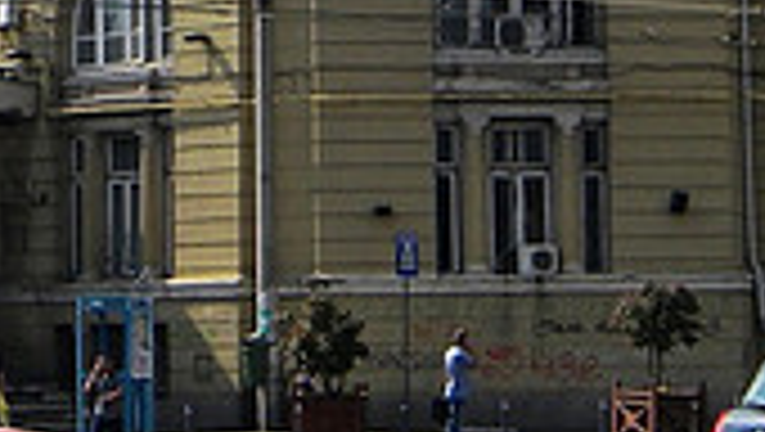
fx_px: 3086
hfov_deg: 14.0
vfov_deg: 7.8
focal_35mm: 152
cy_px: -274
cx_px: 104
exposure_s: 1/224
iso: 80
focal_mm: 7.3
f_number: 7.6
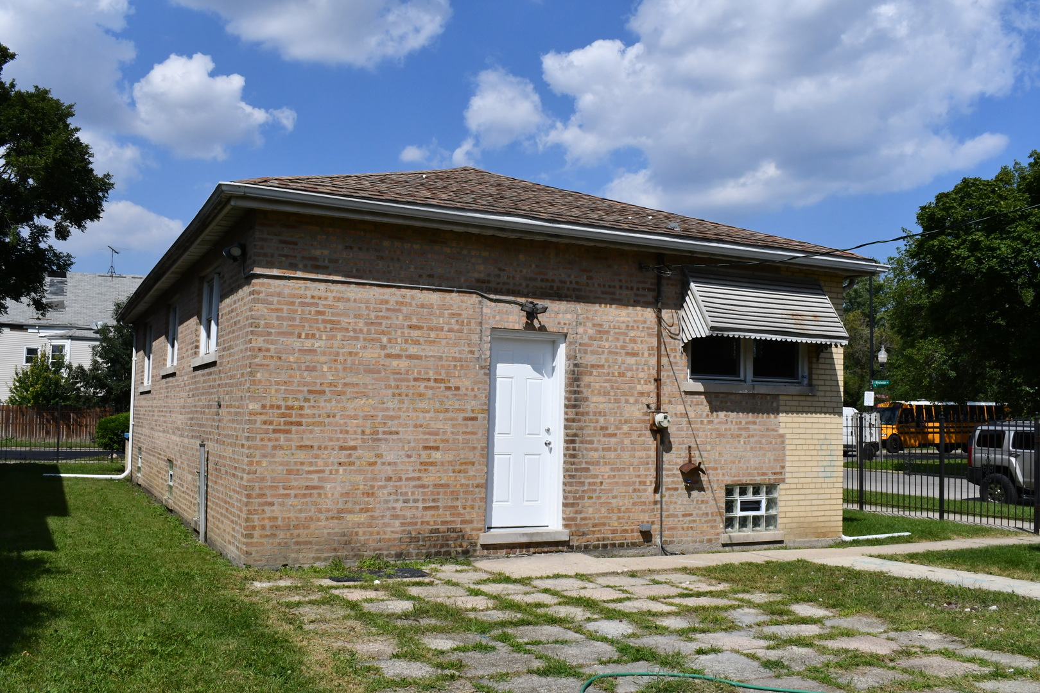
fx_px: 953
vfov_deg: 40.0
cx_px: 520
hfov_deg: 57.2
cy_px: 346
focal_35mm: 33
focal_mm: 22
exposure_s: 1/1250
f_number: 18
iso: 800
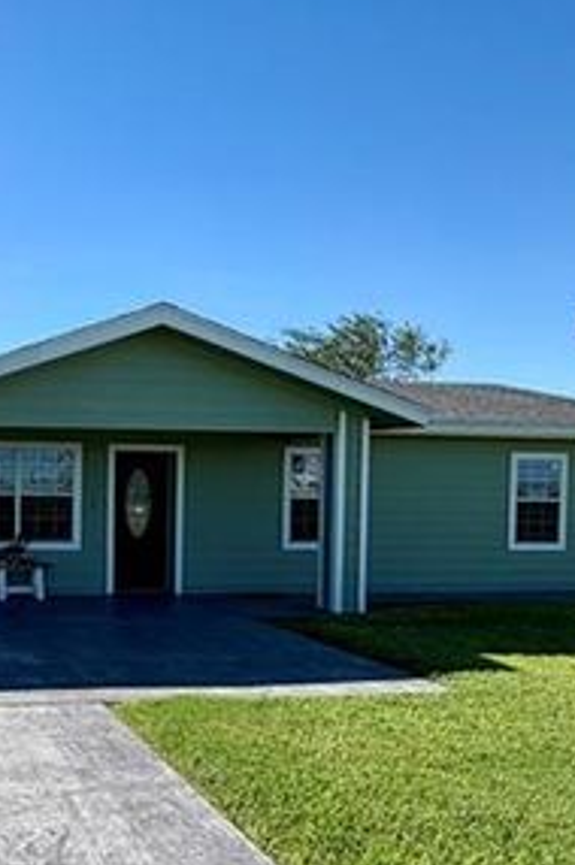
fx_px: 816
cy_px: 525
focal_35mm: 34
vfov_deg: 55.4
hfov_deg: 35.5
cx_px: 15
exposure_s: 1/770
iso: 20
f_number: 2.2
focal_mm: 2.22
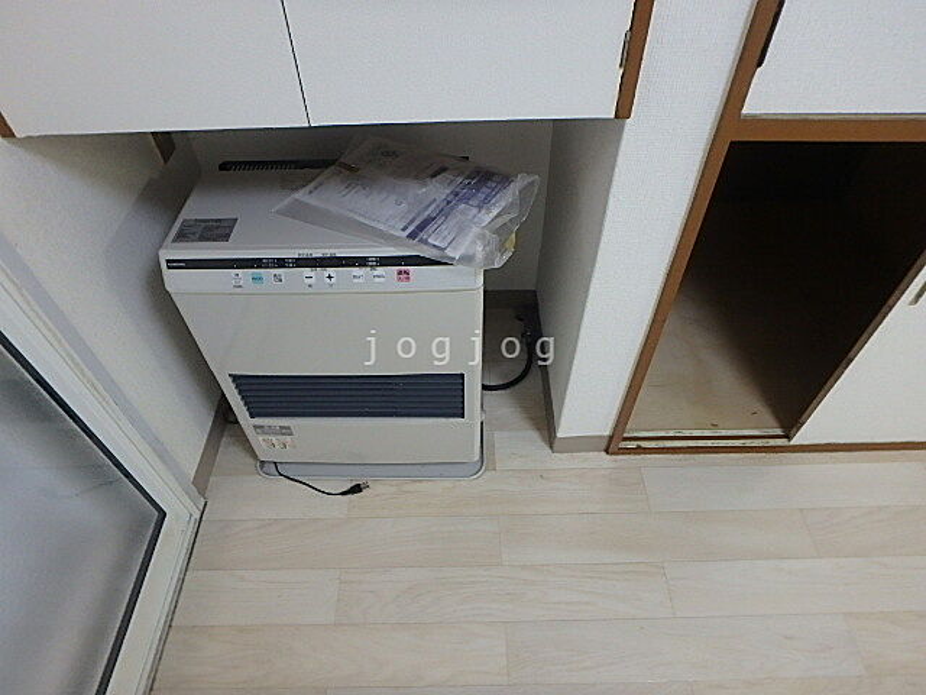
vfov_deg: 63.4
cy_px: 348
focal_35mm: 21
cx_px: 463
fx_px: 562
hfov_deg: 79.0
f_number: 3.5
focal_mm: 3.7
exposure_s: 1/30
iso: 400
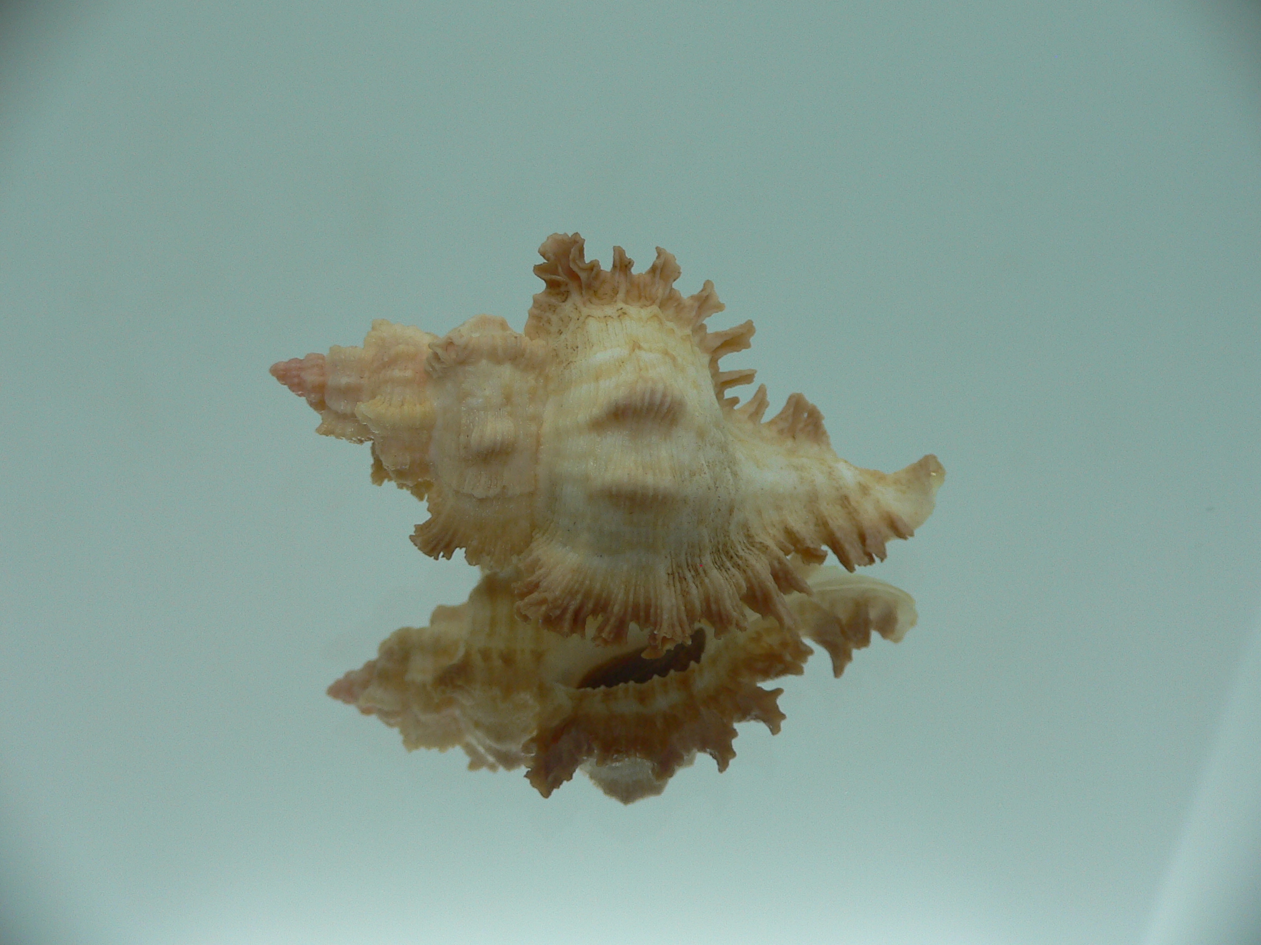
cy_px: 472
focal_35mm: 35
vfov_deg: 40.7
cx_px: 630
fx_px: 1275
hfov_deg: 52.6
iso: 80
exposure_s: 1/60
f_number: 2.8
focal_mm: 4.6
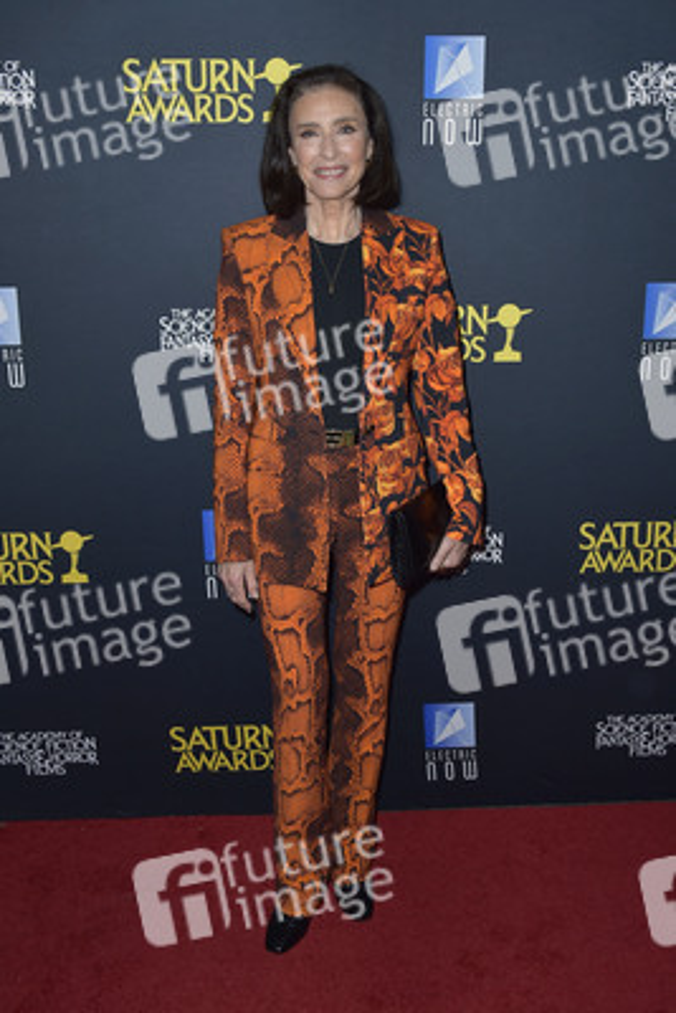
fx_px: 900
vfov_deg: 58.7
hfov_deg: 41.1
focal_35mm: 32
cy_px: 506
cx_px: 338
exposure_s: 1/250
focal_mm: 32
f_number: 6.3
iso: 250
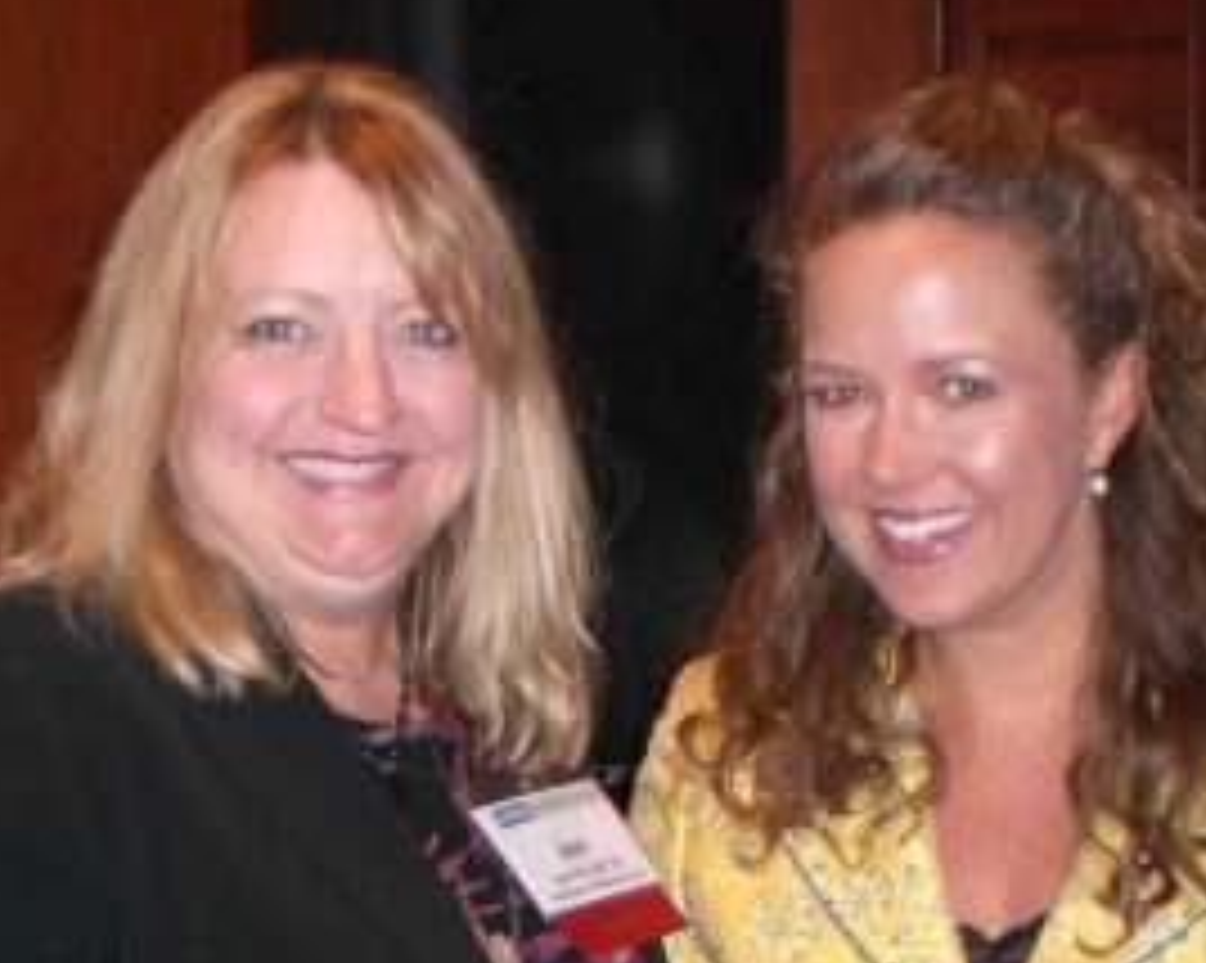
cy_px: 1073
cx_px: 603
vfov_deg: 15.4
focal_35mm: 97
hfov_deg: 19.8
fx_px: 3460
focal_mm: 6.3
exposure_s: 1/60
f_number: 3.1
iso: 200
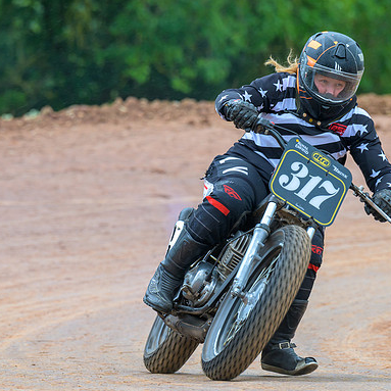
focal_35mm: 480
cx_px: 278
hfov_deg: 3.7
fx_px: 6134
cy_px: 219
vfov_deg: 3.7
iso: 220
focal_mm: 200
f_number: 4
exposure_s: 1/400
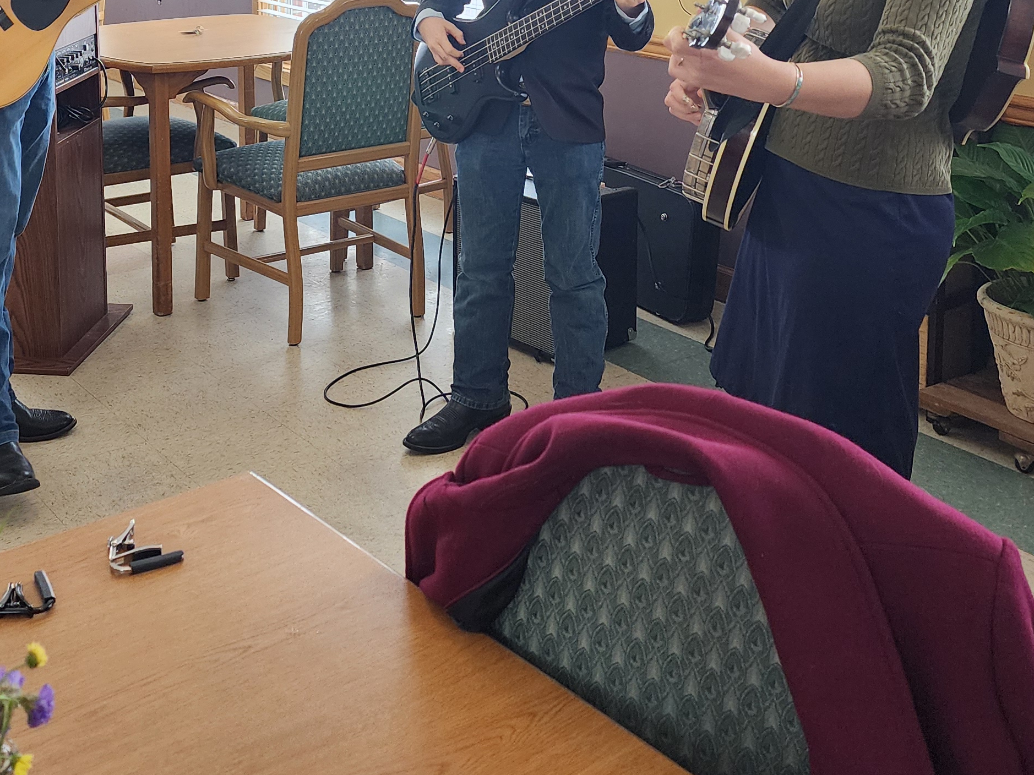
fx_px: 1463
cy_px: 12
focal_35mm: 49
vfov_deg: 28.0
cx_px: 358
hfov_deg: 38.5
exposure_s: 1/120
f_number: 1.8
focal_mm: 6.4
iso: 320
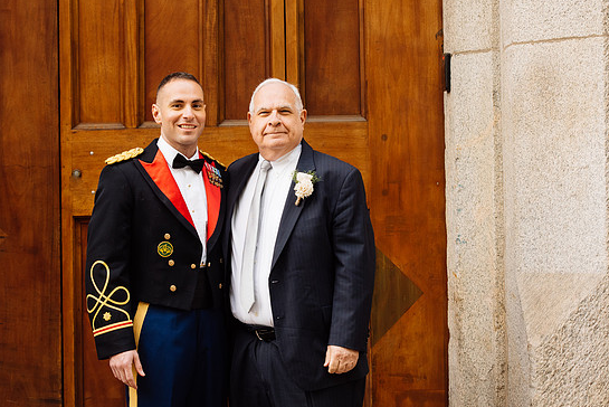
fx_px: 1879
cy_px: 202
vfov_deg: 12.4
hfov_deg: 18.4
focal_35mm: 111
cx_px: 281
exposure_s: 1/400
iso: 800
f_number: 4.5
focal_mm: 95
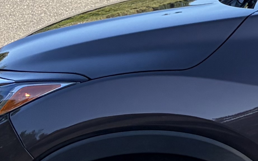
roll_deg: -2.6
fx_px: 1202
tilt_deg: -0.4
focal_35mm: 171
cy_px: -158
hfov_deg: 10.4
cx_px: 638
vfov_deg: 7.4
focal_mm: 5.96
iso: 50
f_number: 1.6
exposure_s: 1/2208
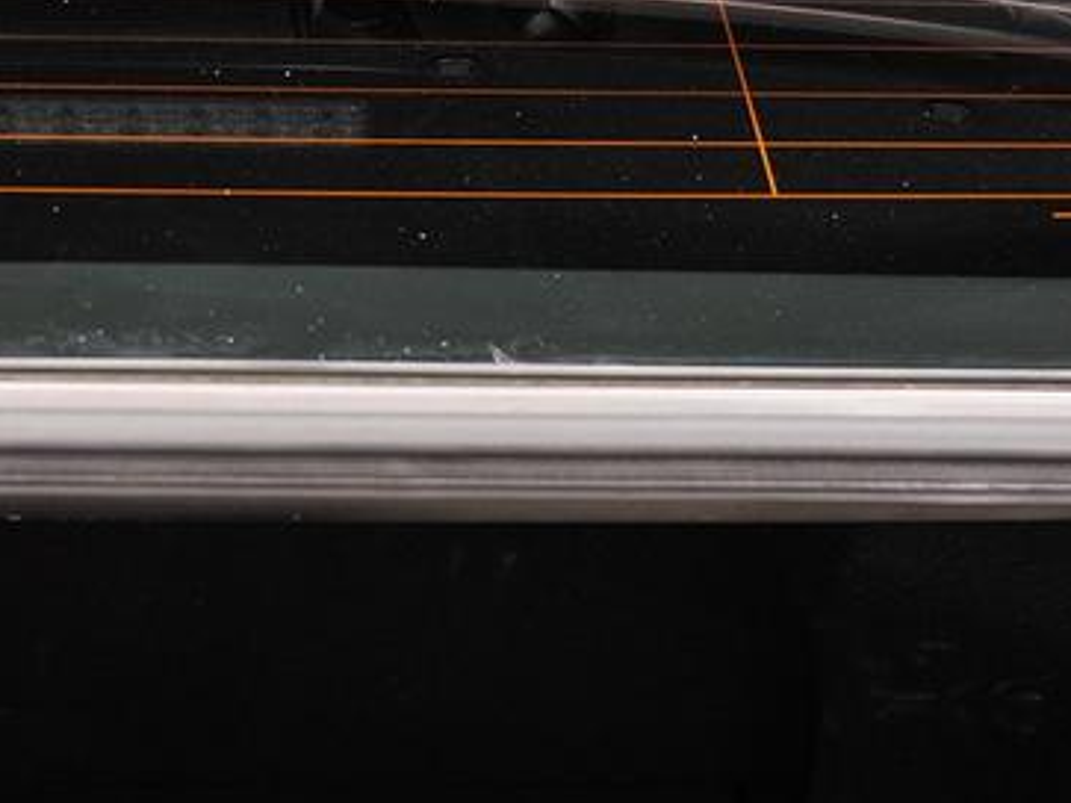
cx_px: 115
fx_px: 3433
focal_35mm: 111
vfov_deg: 12.9
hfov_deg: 17.5
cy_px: 1007
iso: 100
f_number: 5.6
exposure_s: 1.3
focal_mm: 29.1
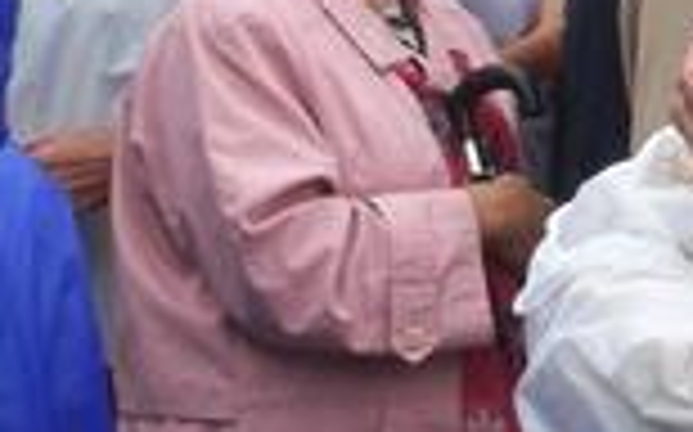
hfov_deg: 11.1
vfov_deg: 7.1
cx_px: 1215
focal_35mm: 178
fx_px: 3359
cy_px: -461
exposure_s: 1/100
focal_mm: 7.9
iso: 64
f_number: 3.4
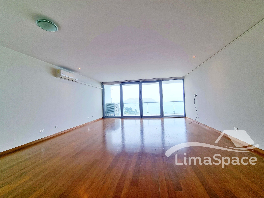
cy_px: 99
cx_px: 132
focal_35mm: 13
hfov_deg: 106.2
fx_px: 99
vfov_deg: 89.9
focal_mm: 2.2
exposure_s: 1/281
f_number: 2.2
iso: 50
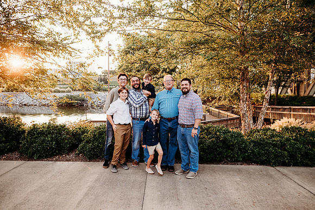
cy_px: 105
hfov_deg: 73.7
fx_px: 210
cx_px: 158
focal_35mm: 24
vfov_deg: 53.2
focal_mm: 24
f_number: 3.2
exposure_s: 1/200
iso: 320
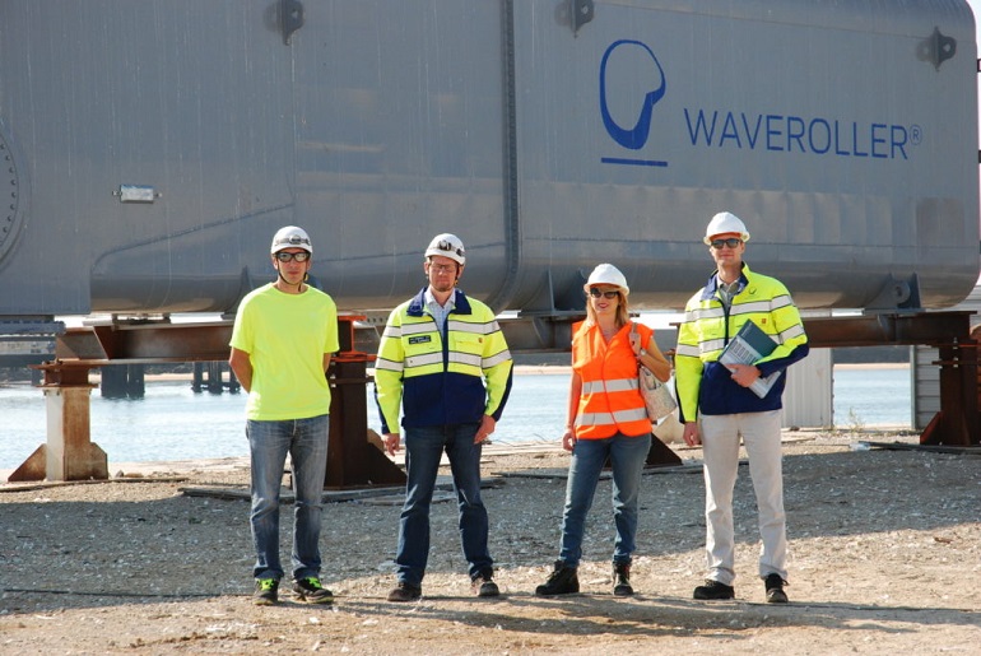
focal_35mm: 105
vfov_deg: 13.1
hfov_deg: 19.4
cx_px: 490
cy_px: 328
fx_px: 2864
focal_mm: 70
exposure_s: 1/500
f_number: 7.1
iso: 400
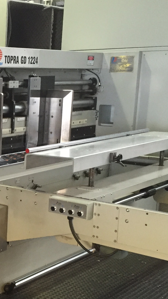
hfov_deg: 17.2
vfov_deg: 32.6
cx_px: -72
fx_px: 507
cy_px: 192
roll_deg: -0.9
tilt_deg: -13.8
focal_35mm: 64
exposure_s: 1/30
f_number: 2.2
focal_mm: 4.15
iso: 200
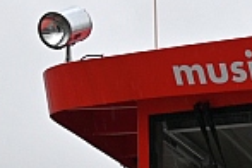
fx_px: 2345
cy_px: 292
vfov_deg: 4.1
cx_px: 550
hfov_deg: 6.0
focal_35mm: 335
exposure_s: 1/250
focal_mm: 48
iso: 200
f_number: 5.6
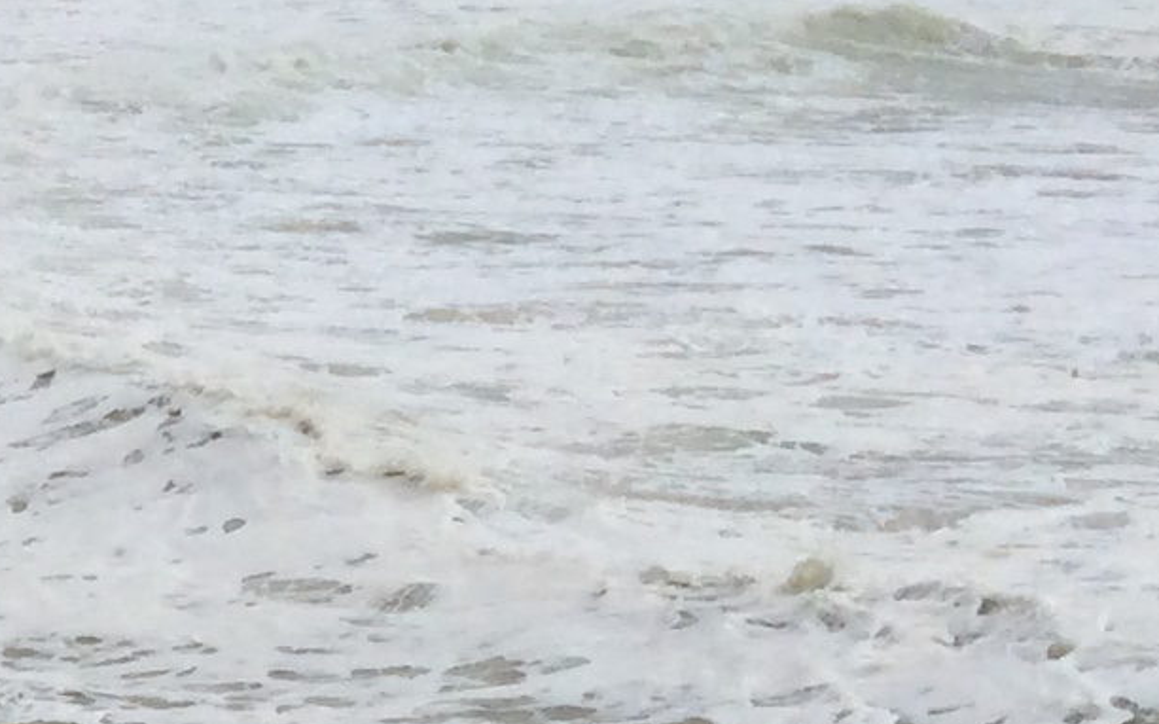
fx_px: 5178
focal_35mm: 164
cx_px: -1509
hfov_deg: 11.0
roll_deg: -0.3
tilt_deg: -19.6
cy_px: 1374
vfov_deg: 7.7
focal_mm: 4.15
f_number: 2.2
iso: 32
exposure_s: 1/2053
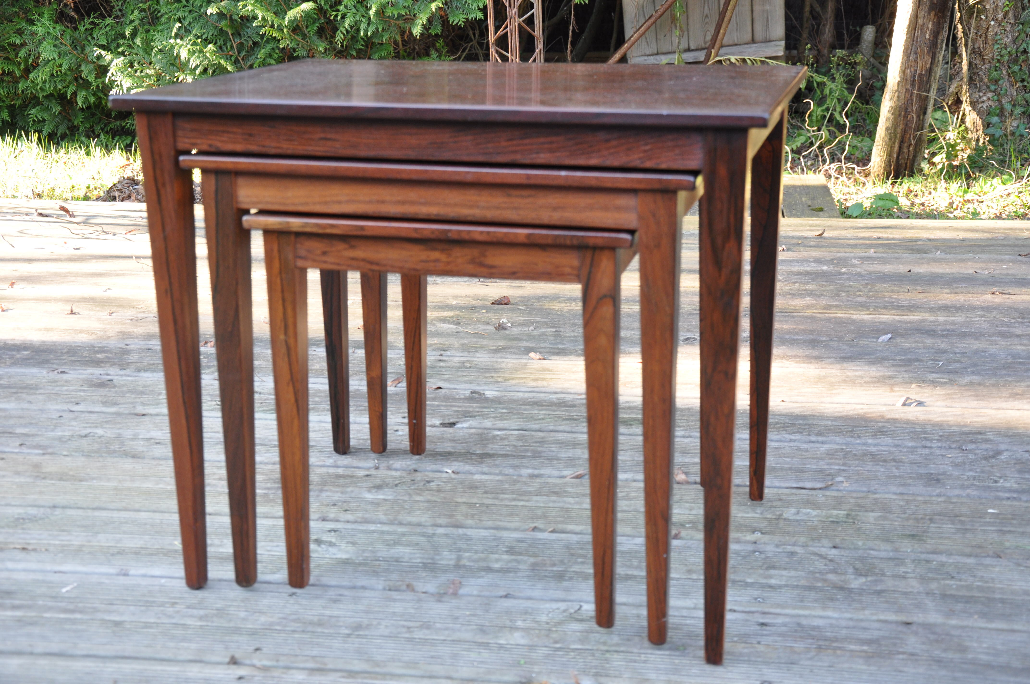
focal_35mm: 45
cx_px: 515
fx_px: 1286
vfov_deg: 29.8
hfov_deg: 43.7
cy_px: 342
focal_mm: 30
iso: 500
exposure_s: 1/45
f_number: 6.7
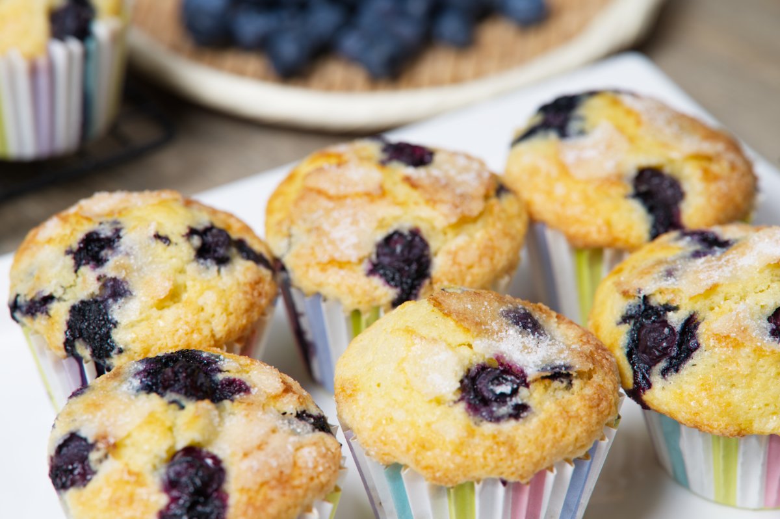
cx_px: 390
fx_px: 2274
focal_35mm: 105
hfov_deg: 19.5
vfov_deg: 13.0
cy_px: 260
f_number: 6.3
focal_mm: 105
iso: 200
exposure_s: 1/160
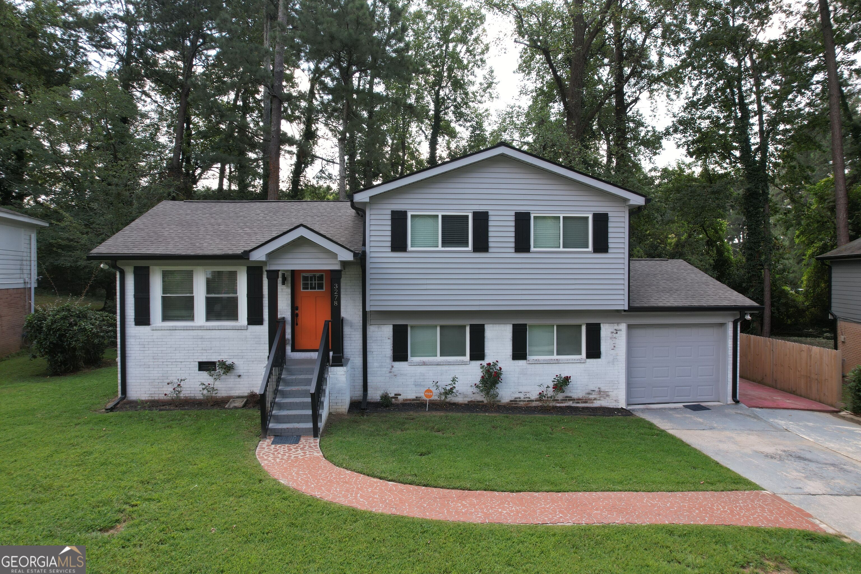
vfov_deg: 57.2
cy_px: 287
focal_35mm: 22
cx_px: 430
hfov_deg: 78.6
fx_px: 526
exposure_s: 1/120
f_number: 2.8
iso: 100
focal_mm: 8.38
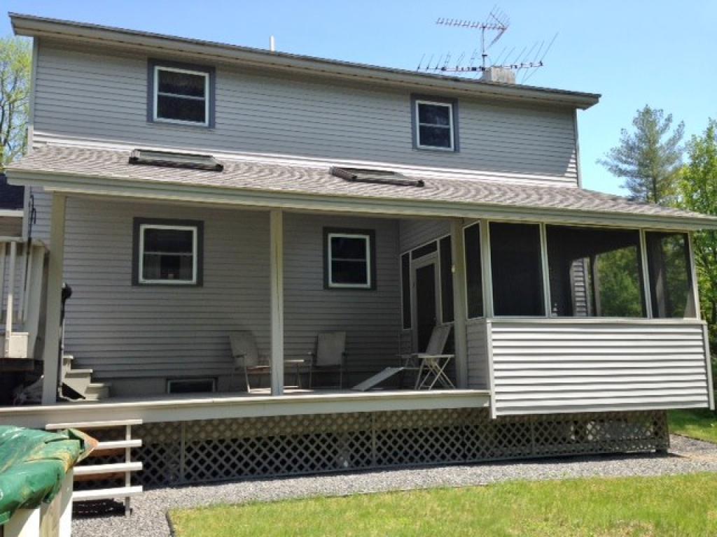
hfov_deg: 55.4
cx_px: 358
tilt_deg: +7.9
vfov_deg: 42.9
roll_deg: +0.6
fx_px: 684
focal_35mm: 33
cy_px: 268
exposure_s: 1/678
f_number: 2.4
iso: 50
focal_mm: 4.12
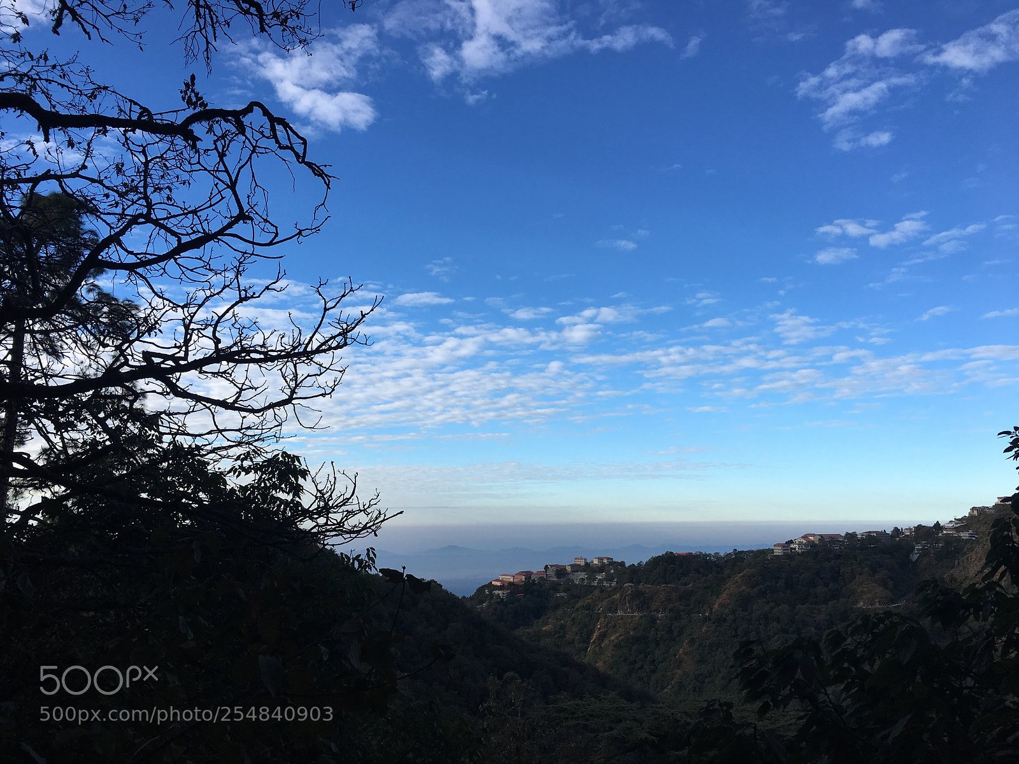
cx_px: 510
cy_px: 382
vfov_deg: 48.2
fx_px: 854
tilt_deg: +6.7
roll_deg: +0.7
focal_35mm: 29
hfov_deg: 61.7
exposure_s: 1/916
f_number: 2.2
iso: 25
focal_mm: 4.15
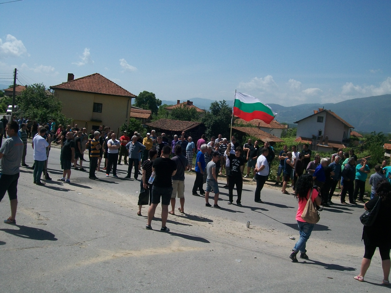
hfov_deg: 51.4
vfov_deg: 39.7
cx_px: 196
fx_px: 407
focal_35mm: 36
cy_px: 146
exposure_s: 1/800
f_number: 4.8
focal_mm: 6
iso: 80
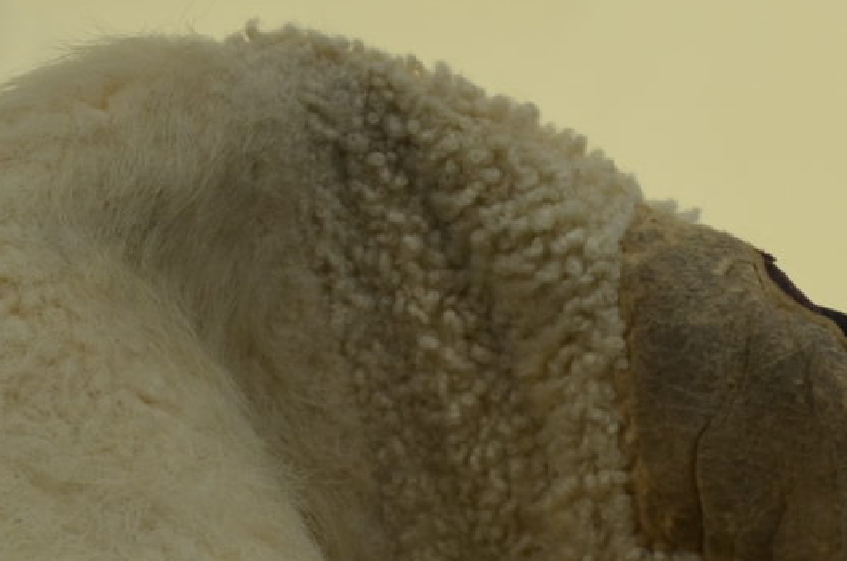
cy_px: 1017
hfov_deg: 6.5
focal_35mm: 319
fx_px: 7490
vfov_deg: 4.2
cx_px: 416
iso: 200
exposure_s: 1/125
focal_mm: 44
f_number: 5.6
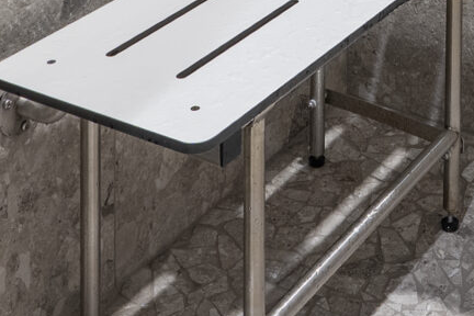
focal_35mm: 83
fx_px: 1093
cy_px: -499
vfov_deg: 12.2
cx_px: 429
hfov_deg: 23.8
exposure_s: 1/8
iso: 640
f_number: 9
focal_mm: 14
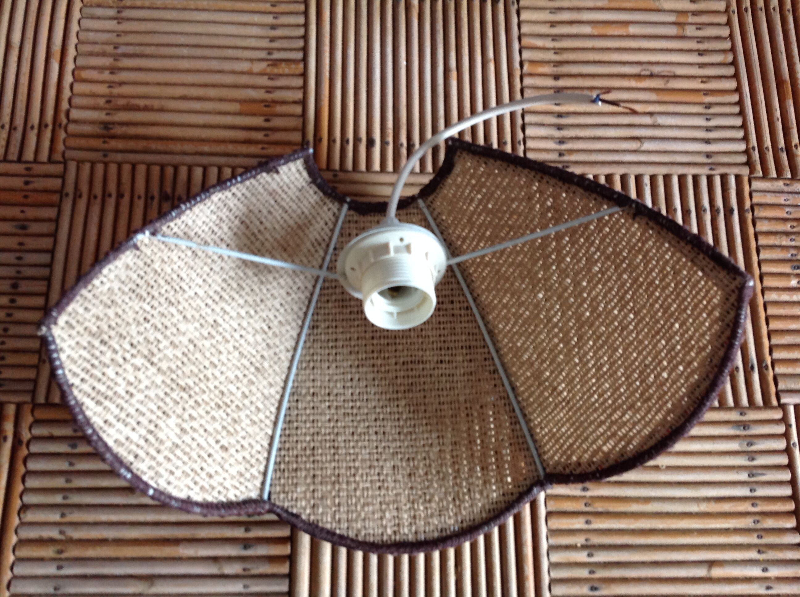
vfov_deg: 40.6
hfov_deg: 52.7
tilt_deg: -73.6
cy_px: 298
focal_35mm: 35
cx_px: 400
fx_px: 808
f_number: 2.4
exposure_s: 1/15
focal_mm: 4.28
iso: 125
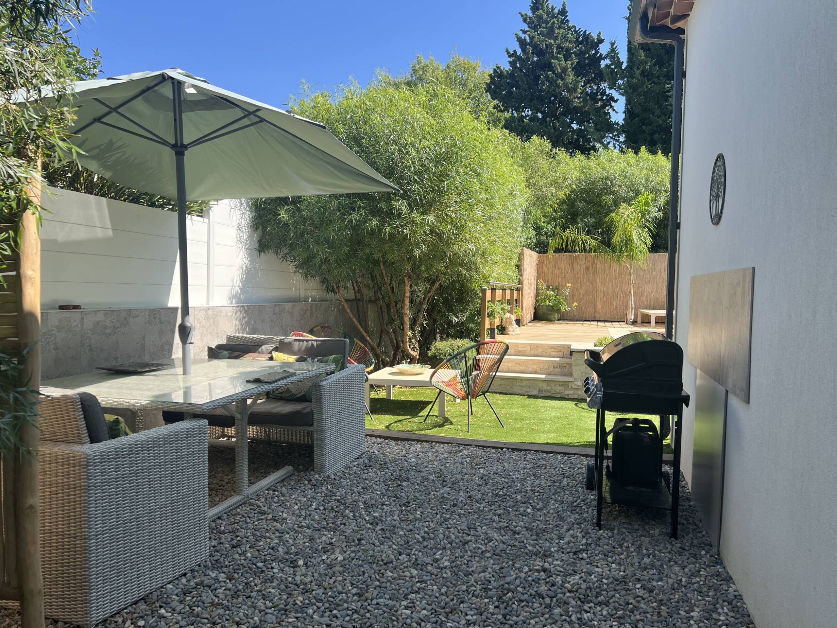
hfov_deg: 67.3
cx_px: 418
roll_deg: -0.2
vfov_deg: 53.1
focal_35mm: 26
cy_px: 314
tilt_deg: -1.8
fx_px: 629
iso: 50
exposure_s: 1/1553
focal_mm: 5.7
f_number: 1.5
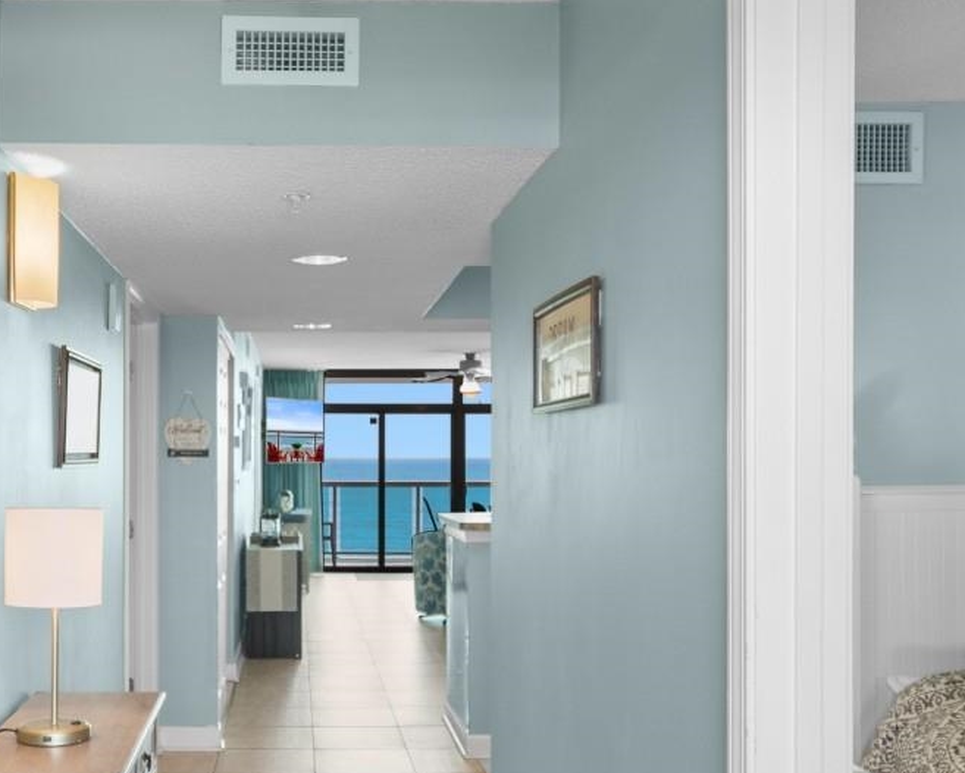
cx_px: 301
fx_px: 1057
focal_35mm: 37
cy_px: 413
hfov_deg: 48.0
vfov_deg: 40.1
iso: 100
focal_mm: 11
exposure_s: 1/3
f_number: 4.8
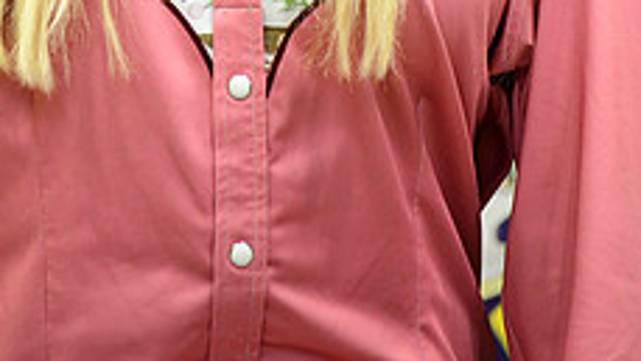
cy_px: -409
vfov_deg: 3.6
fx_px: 5645
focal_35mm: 332
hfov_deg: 6.5
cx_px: 231
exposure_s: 1/250
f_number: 4.5
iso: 3200
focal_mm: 125
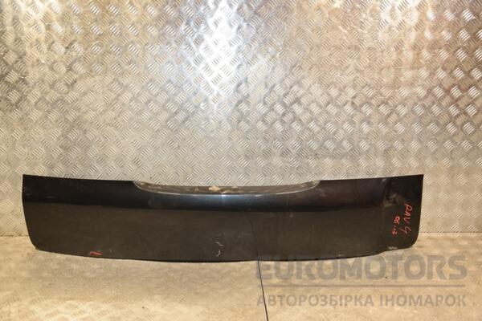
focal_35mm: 36
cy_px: 160
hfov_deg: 53.1
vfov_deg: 36.9
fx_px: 482
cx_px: 241
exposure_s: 1/125
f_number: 5
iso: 800
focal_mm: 24
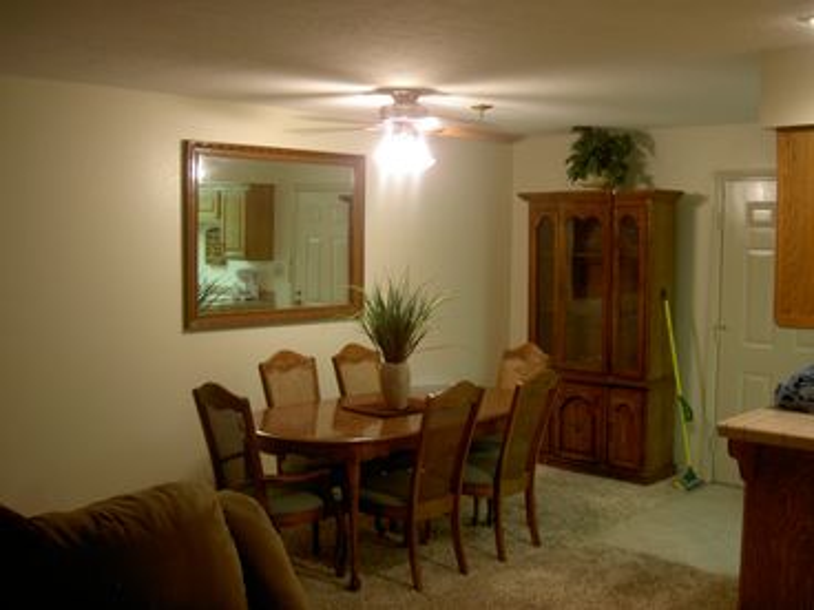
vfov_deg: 36.8
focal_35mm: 39
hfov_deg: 47.9
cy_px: 305
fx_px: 917
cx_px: 407
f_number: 2.8
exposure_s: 1/8
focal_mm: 8
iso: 50
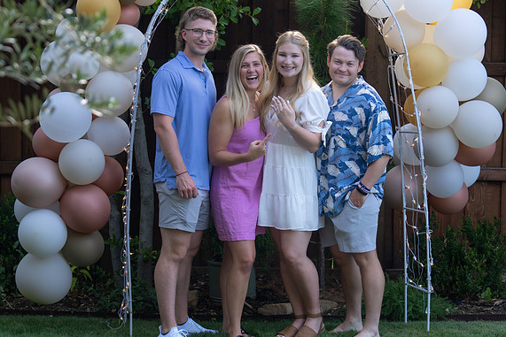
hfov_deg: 24.5
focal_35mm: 83
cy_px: 162
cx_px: 276
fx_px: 1167
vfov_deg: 16.5
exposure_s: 1/250
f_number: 3.5
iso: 125
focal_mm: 70
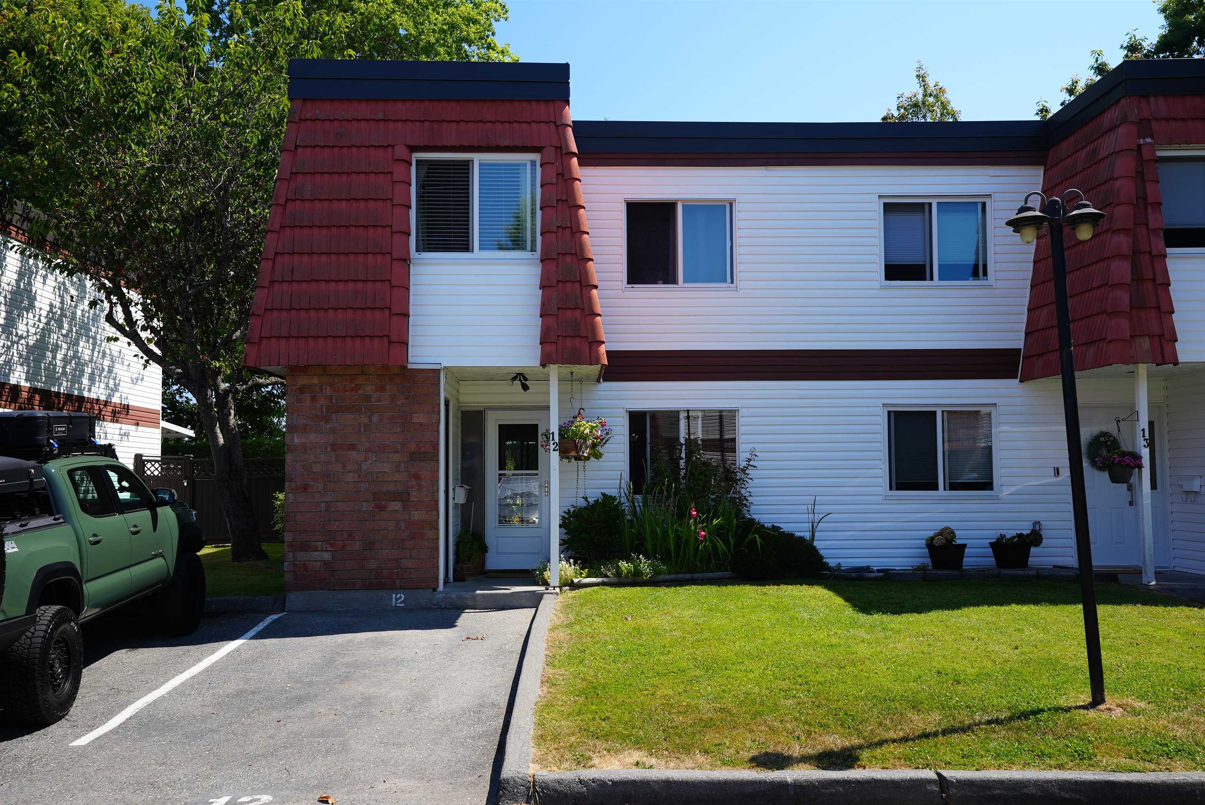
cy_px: 402
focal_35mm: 35
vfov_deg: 37.9
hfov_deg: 54.4
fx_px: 1172
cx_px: 602
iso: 80
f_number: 5
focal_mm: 35
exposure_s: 1/80
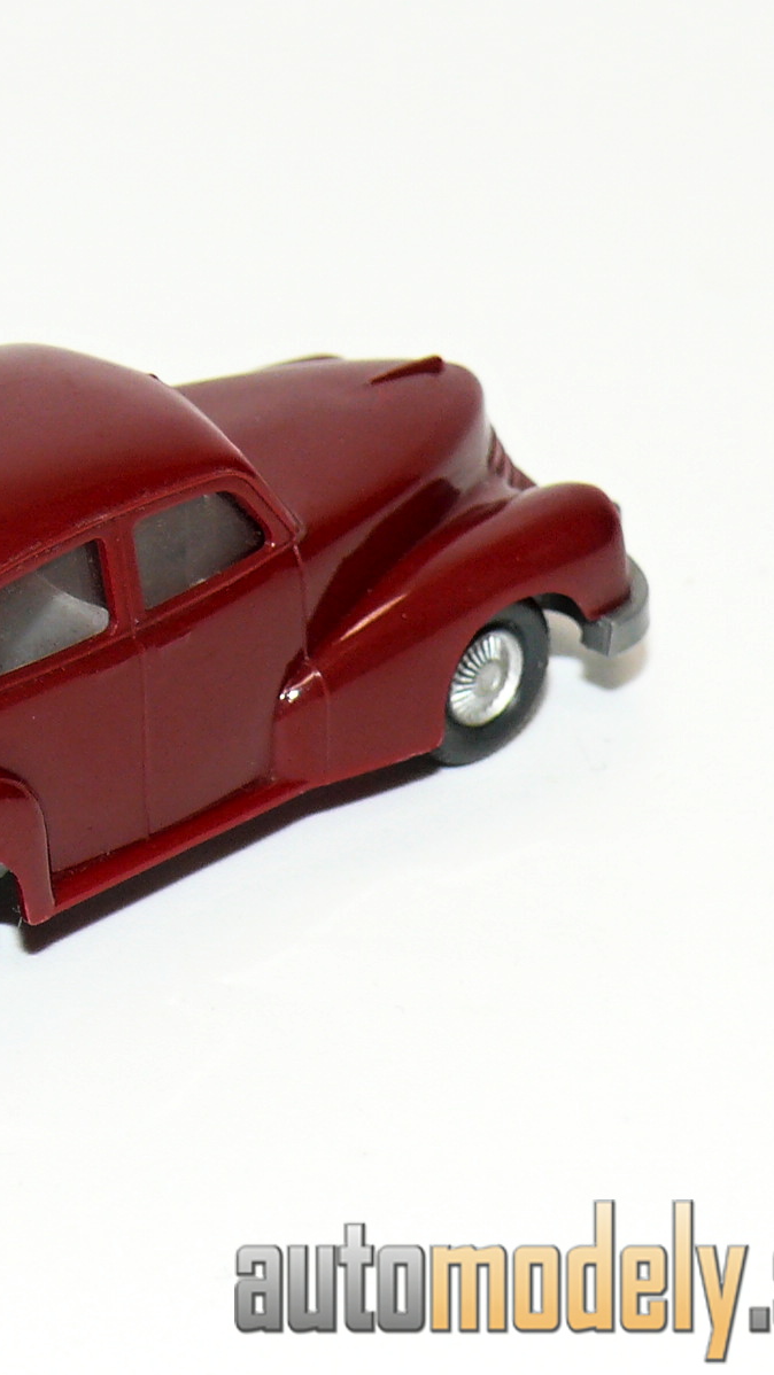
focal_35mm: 195
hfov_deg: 6.2
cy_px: 688
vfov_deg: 11.0
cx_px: -30
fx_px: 7114
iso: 100
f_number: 4
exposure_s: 1/30
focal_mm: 15.9
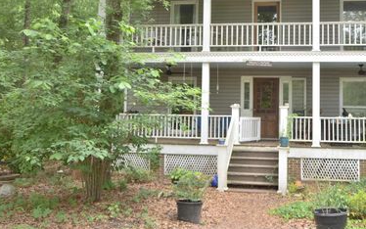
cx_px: 236
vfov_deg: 28.3
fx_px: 449
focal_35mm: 45
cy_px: 68
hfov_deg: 43.9
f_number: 4.5
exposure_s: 1/320
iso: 400
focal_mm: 22
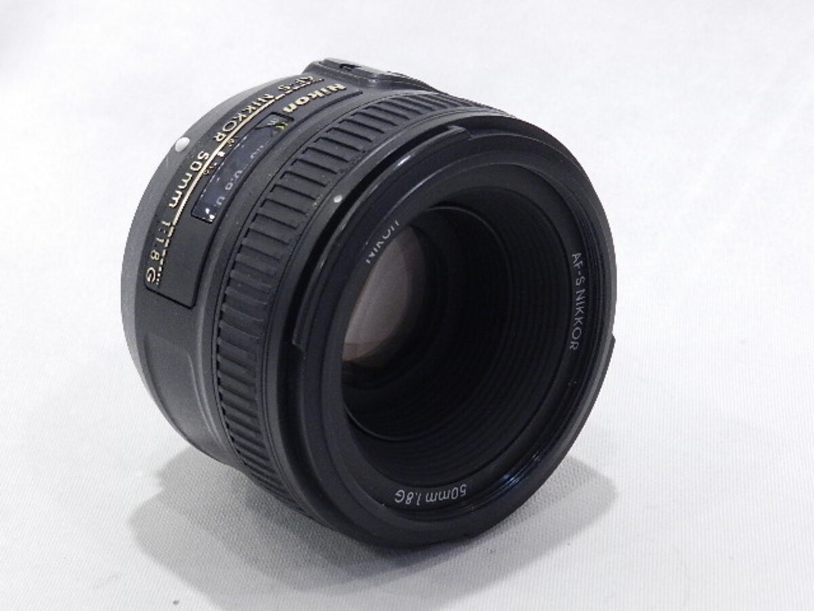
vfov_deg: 17.6
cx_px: 407
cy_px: 306
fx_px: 1975
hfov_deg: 23.3
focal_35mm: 84
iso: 800
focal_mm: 14.9
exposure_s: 1/50
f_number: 4.4
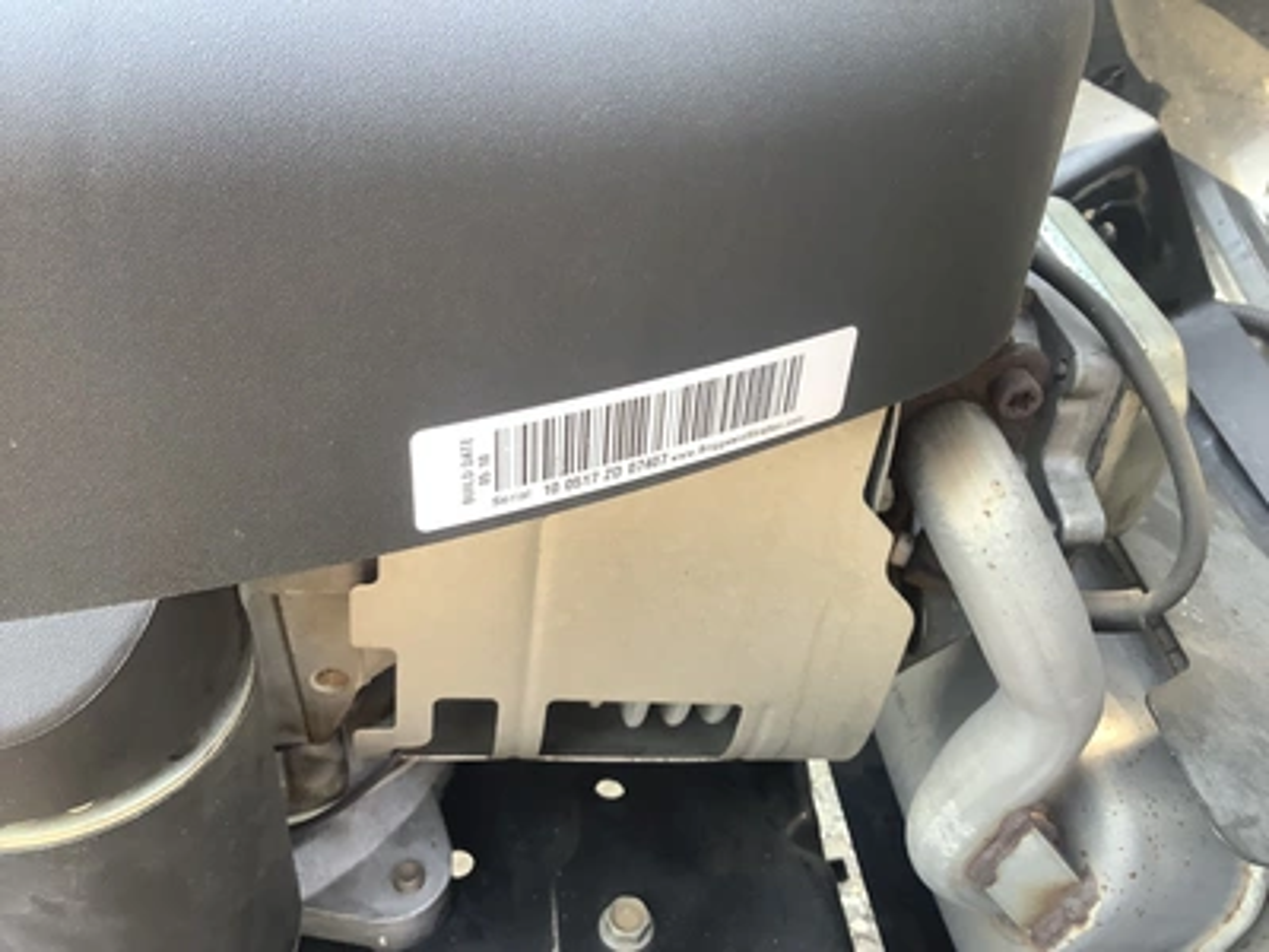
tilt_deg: -39.3
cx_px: 634
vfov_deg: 45.4
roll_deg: -6.4
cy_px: 476
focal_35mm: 31
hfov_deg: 58.4
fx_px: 1136
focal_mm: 3.3
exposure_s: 1/120
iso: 80
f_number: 2.4
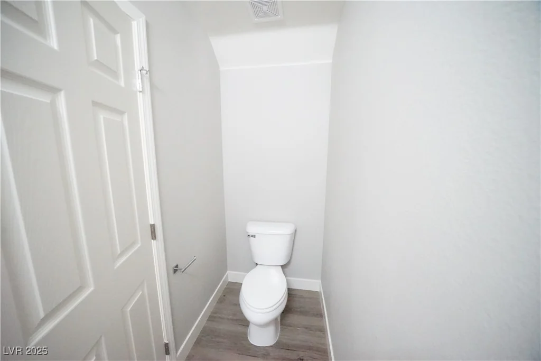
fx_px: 180
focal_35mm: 12
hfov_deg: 112.6
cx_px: 270
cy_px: 180
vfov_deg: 90.0
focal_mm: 12
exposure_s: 1/125
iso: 25600
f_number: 6.3
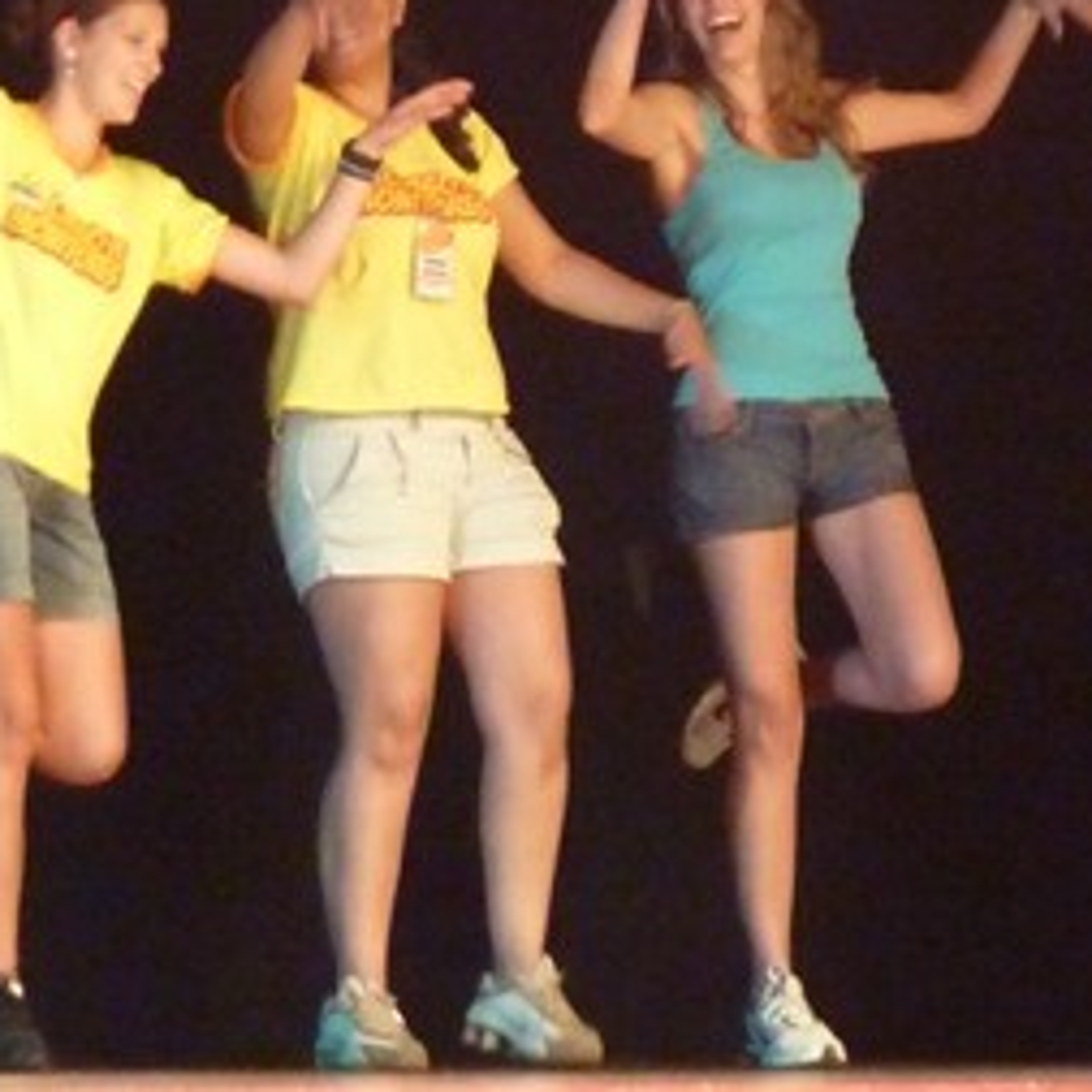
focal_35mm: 285
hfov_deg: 6.1
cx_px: 604
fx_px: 10172
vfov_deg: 6.1
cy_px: 414
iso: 3200
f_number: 4.5
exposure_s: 1/50
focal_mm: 29.9
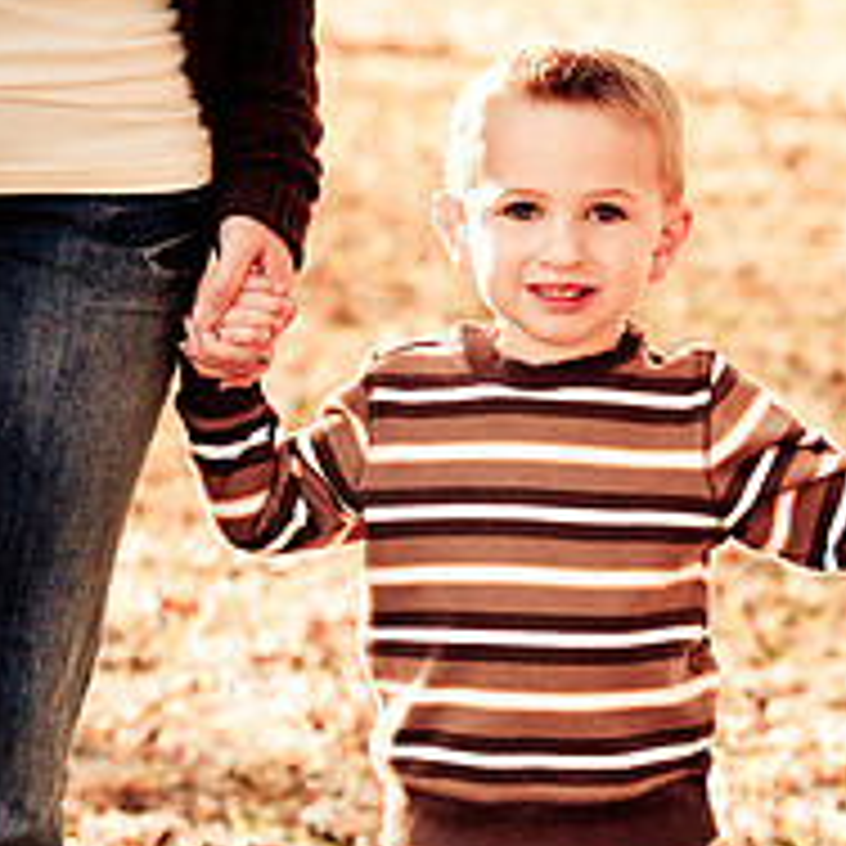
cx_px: 711
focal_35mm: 338
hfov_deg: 5.2
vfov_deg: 5.2
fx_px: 9346
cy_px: 695
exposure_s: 1/400
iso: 500
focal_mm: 86
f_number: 3.5
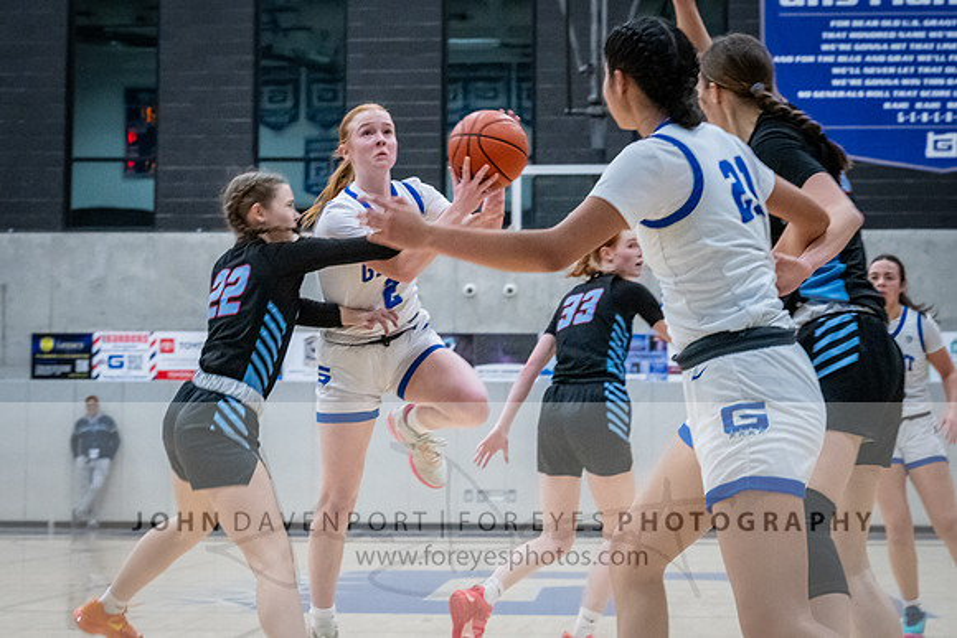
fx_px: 2594
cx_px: 388
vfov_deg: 14.0
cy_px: 200
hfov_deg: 20.9
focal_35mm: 98
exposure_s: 1/400
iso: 12800
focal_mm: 70
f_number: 5.6
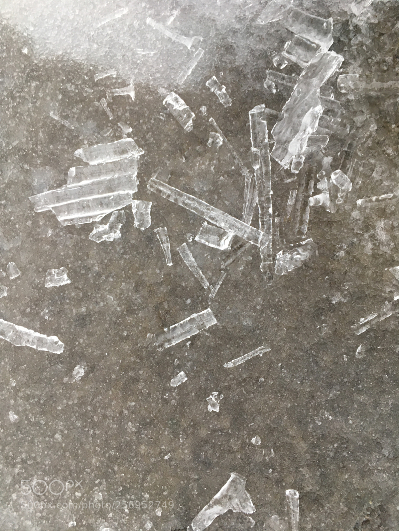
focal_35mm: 29
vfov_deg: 61.7
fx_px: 446
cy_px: 266
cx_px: 200
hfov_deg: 48.2
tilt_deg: -85.0
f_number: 2.2
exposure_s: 1/30
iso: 64
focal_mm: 4.15
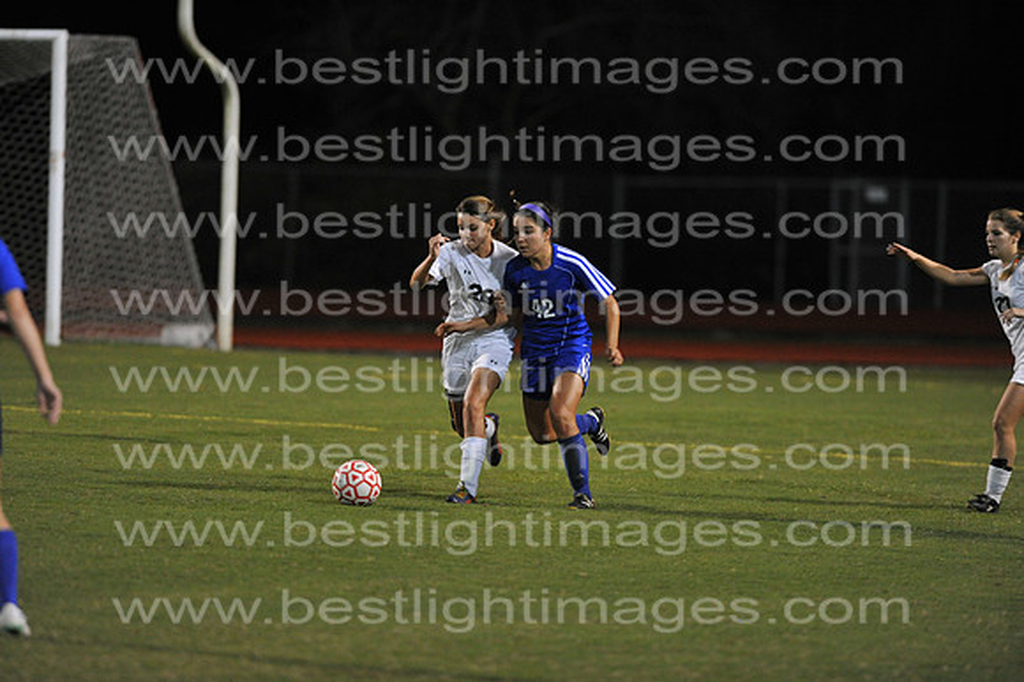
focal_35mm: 300
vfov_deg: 4.6
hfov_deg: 6.9
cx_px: 512
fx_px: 8528
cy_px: 341
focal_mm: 300
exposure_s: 1/400
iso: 5000
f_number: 3.2
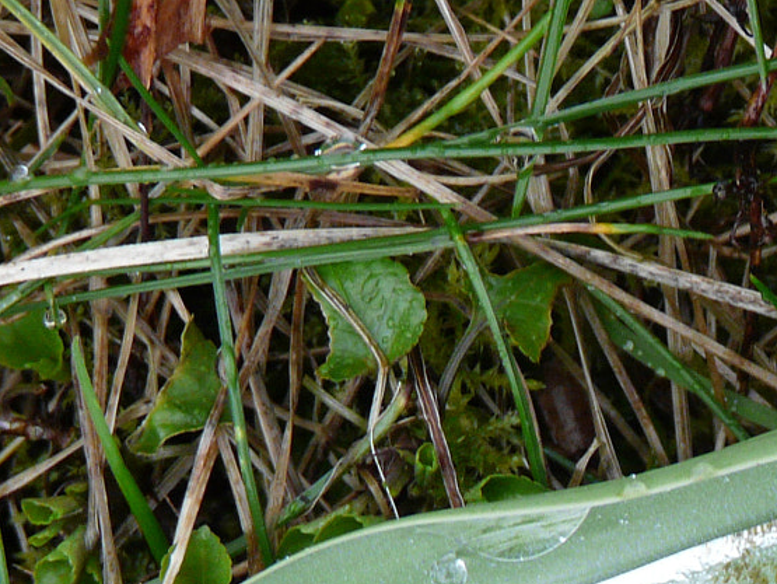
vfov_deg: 4.7
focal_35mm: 314
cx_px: 892
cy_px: 828
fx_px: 7053
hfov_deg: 6.3
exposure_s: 1/60
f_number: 3.6
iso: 160
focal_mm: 18
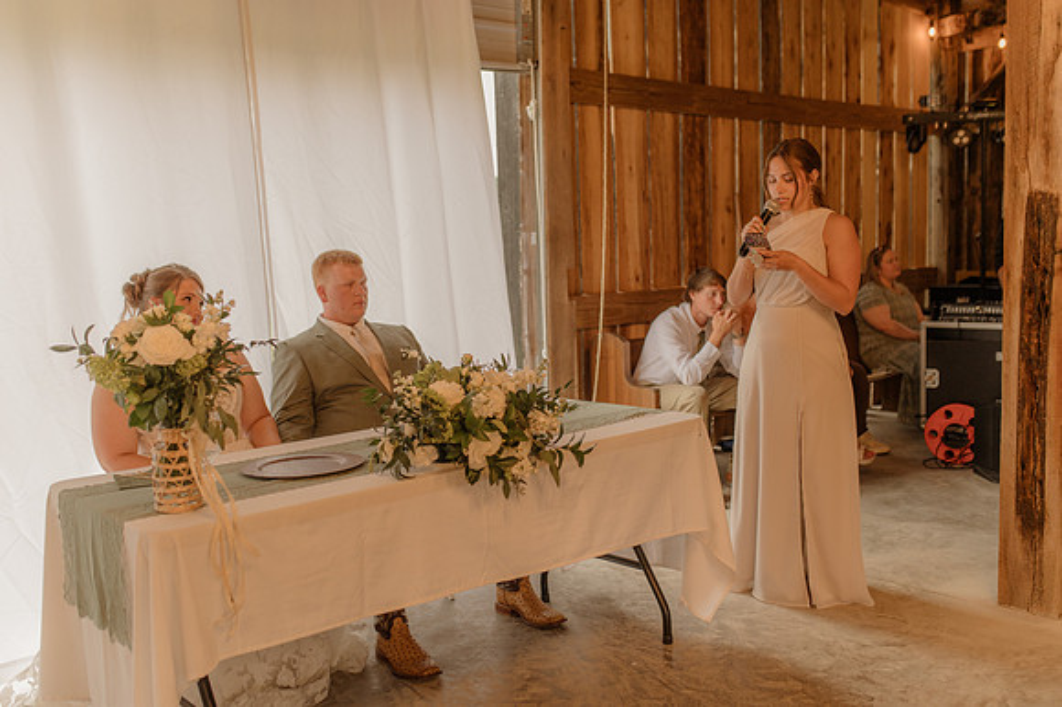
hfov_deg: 54.5
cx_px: 531
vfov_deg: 37.8
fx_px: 1032
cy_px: 354
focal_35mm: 35
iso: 640
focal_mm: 35
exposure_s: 1/200
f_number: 2
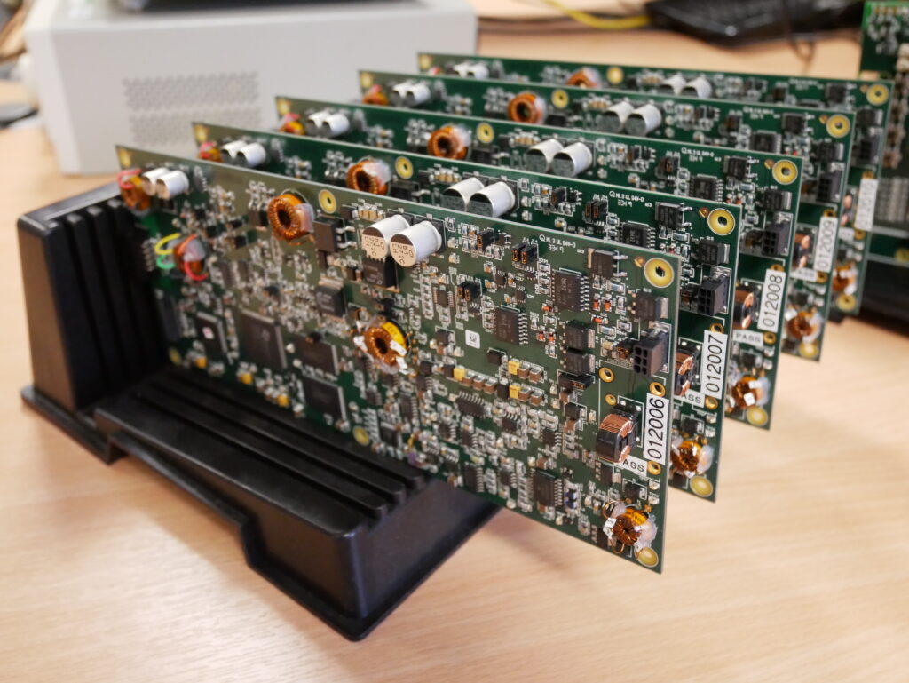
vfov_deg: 44.2
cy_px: 342
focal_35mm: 32
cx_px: 454
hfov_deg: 56.8
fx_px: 841
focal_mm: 16
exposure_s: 1/60
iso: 2500
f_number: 4
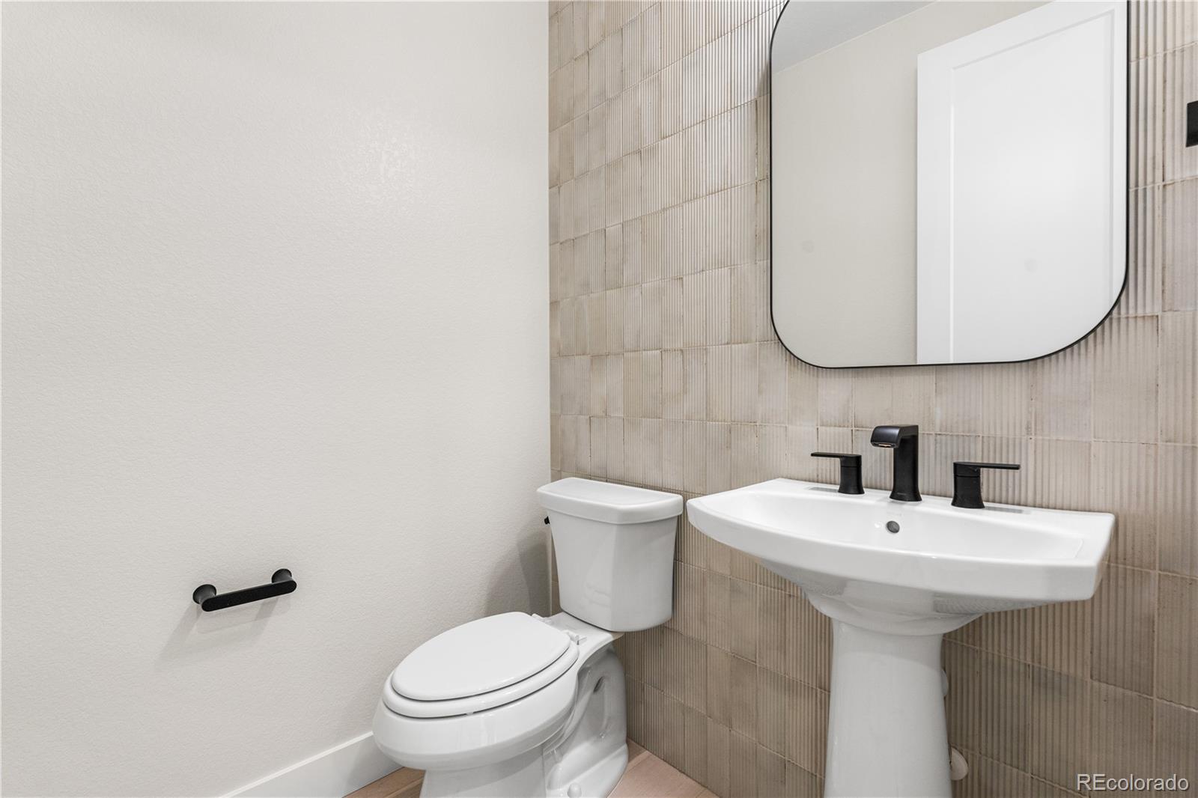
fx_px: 532
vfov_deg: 73.7
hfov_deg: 96.7
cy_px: 399
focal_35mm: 16
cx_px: 599
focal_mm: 16
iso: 500
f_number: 8
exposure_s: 1/15
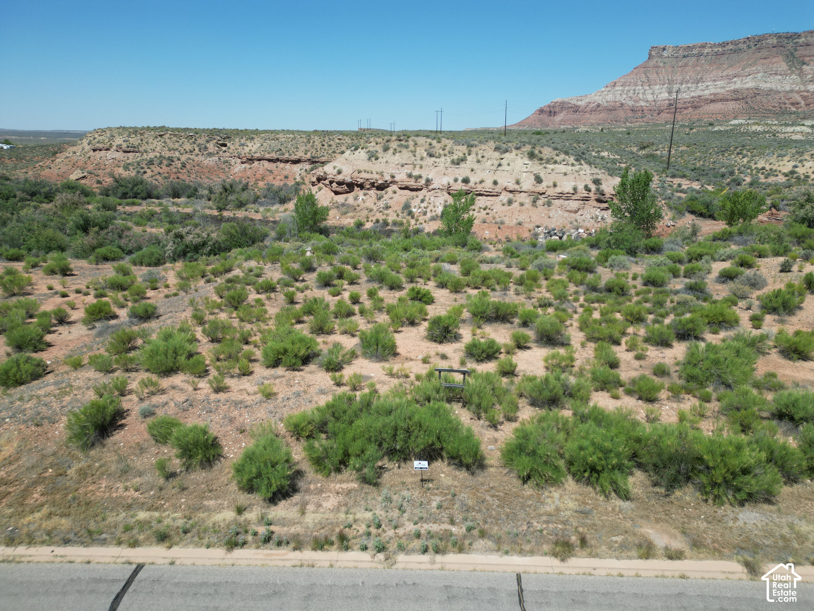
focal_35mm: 24
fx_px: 564
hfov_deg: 71.6
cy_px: 306
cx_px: 407
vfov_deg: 56.8
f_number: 1.7
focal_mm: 6.72
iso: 110
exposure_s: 1/3000
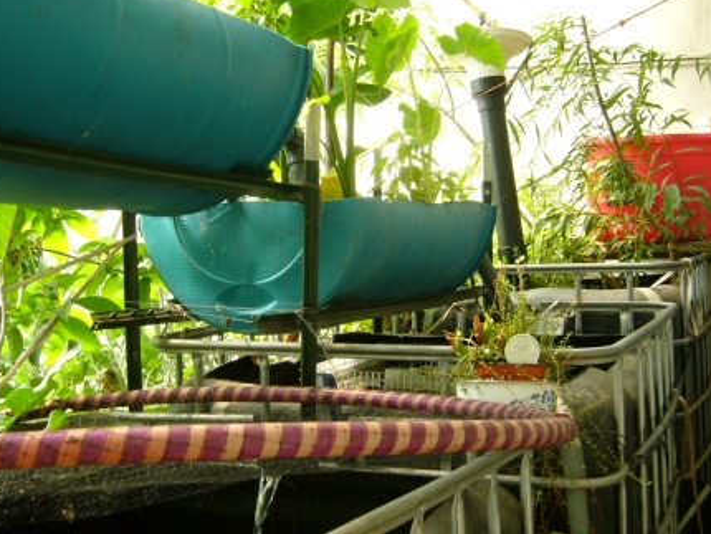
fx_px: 1028
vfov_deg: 29.1
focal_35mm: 50
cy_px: 241
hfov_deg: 38.1
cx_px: 311
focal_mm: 5.8
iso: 100
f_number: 2.8
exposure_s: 1/125
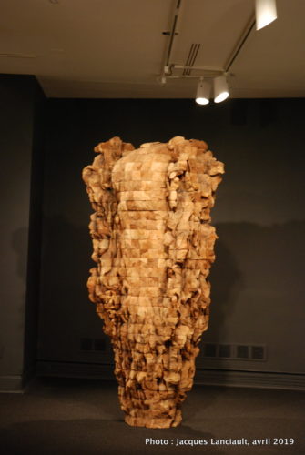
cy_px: 228
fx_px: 874
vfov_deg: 29.2
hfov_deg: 19.8
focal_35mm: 69
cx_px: 152
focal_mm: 46
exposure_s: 1/10
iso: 800
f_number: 4.5
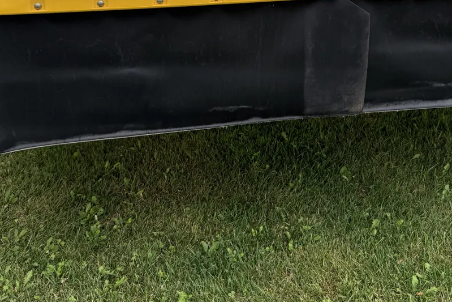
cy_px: 7
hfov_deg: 39.6
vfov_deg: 25.8
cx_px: 236
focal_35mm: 50
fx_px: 628
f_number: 1.78
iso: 80
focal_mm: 6.76
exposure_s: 1/1653
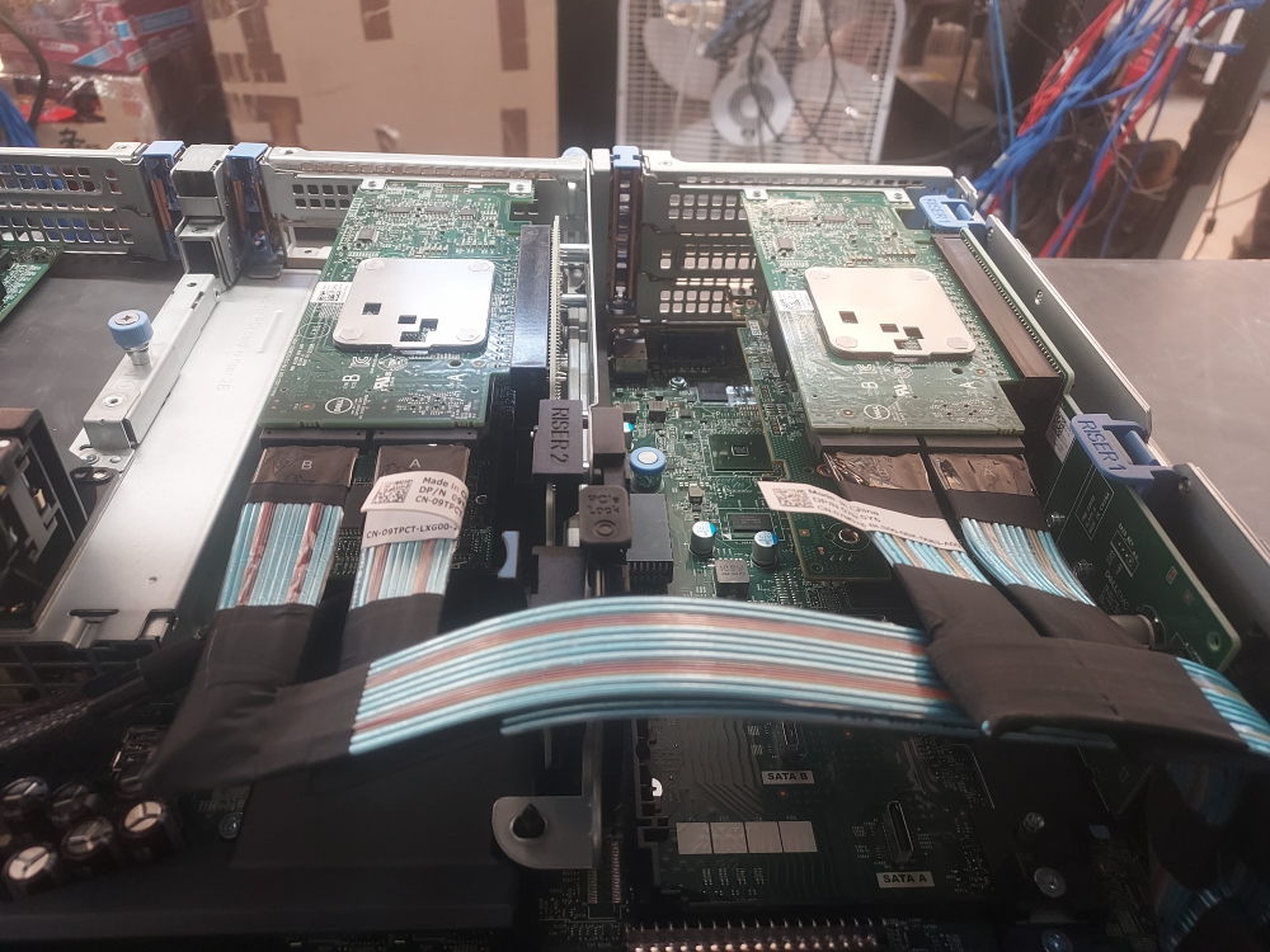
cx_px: 635
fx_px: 881
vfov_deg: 56.8
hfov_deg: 71.6
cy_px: 476
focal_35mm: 24
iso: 320
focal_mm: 4.6
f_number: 1.8
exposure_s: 1/60
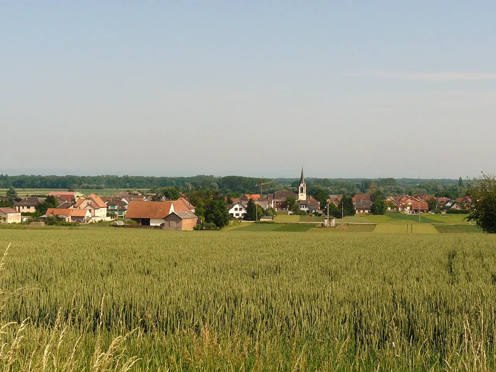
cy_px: 186
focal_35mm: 69
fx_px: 989
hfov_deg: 28.2
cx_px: 248
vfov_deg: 21.3
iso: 100
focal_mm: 7.7
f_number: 6.3
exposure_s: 1/400
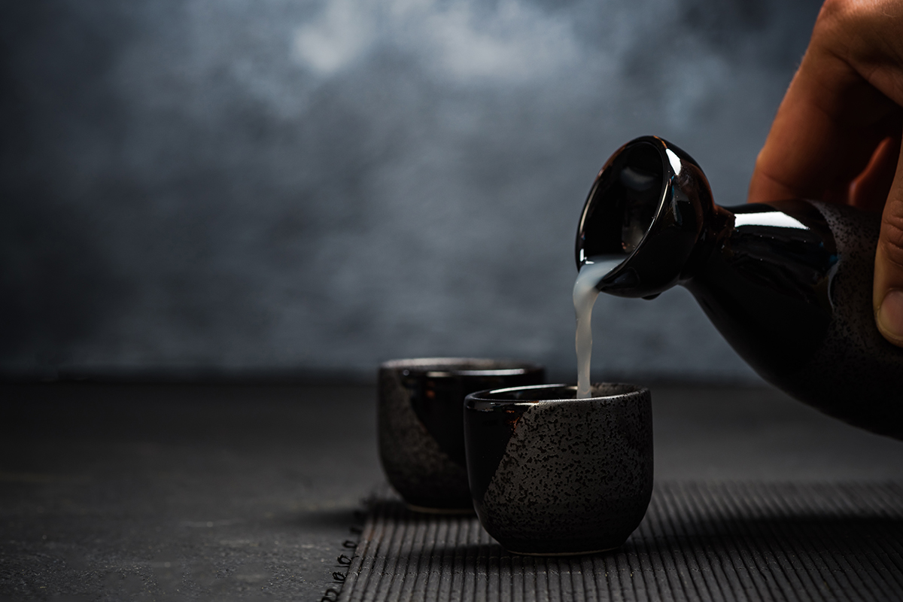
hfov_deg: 19.5
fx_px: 2634
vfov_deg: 13.0
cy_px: 301
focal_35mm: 105
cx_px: 452
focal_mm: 105
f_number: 11
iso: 160
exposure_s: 1/125
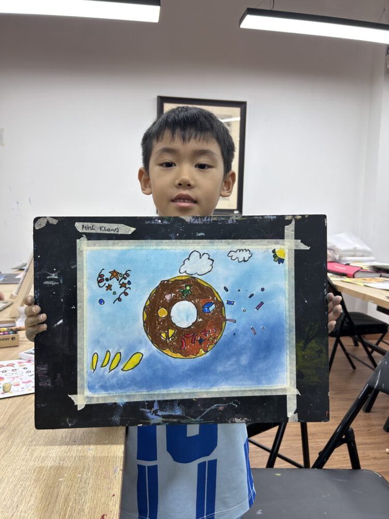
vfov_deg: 67.3
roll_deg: -3.7
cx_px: 194
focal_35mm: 26
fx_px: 390
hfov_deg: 53.1
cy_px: 260
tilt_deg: -4.3
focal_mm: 5.7
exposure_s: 1/100
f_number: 1.5
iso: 32
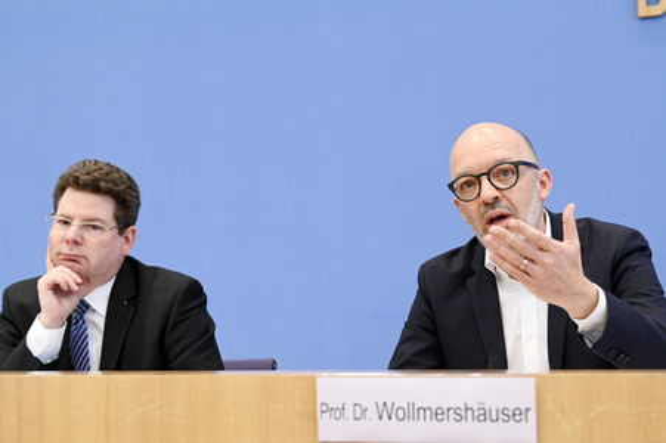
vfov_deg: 19.4
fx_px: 1294
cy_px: 222
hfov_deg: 28.9
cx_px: 333
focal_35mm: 70
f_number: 5
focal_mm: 70
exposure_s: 1/640
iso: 3200
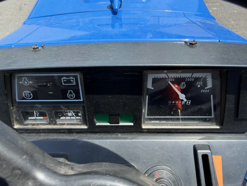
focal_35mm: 24
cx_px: 124
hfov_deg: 71.6
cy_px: 93
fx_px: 171
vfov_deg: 56.8
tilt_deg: -52.2
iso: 40
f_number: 2.2
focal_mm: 2.22
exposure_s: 1/507
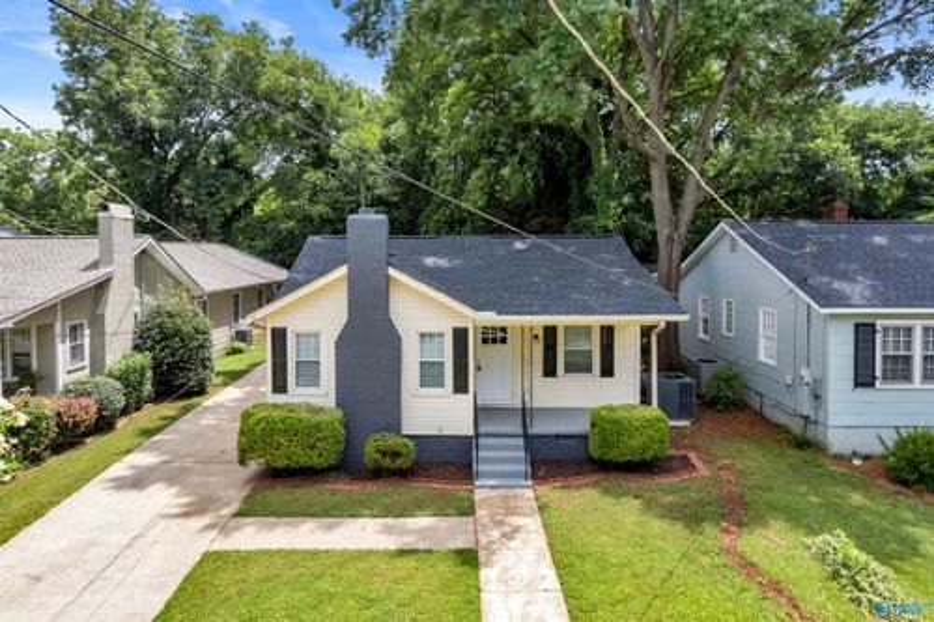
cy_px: 311
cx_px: 467
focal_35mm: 22
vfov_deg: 57.2
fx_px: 571
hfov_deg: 78.6
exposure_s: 1/240
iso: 100
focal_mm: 8.38
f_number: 2.8
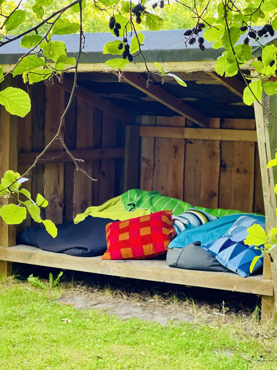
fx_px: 917
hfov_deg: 17.2
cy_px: 184
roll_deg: +0.5
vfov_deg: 22.8
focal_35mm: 86
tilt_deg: -6.3
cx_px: 137
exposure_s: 1/121
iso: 125
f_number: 2.2
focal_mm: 7.5
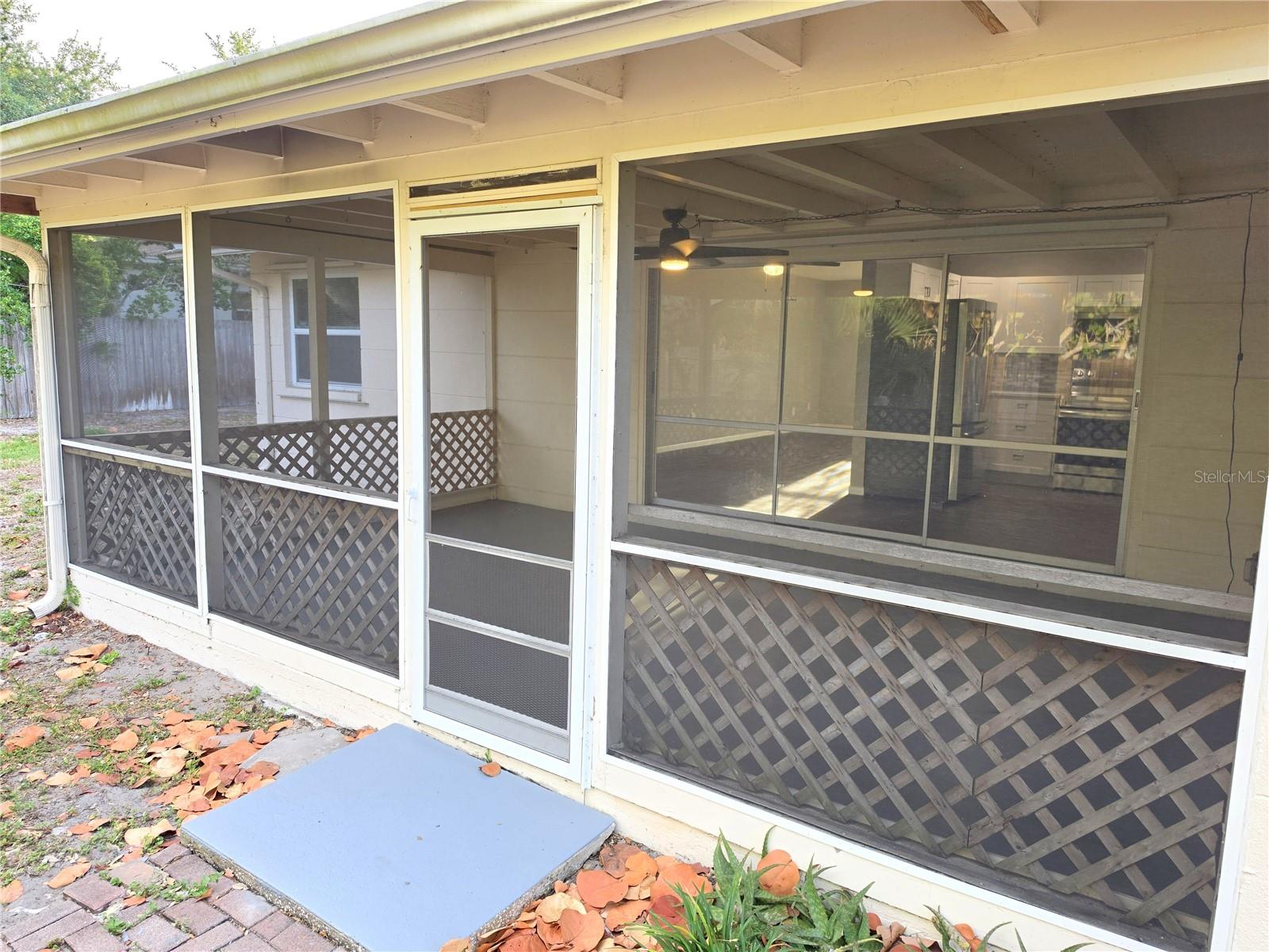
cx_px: 634
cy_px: 476
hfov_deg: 73.9
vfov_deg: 58.9
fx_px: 843
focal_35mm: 23
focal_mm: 6.5
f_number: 1.4
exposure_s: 1/180
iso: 64
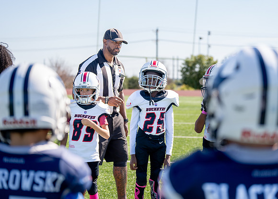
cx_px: 147
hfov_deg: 25.8
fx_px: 607
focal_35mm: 77
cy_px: 102
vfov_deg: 18.6
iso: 250
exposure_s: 1/2000
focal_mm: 70
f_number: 2.8
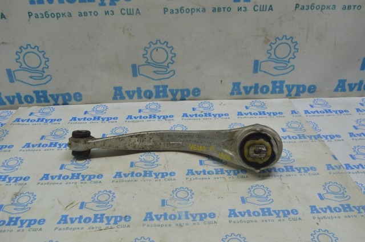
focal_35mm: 34
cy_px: 121
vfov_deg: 38.3
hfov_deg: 55.2
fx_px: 349
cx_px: 182
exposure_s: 1/40
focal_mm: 23
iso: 400
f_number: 7.1
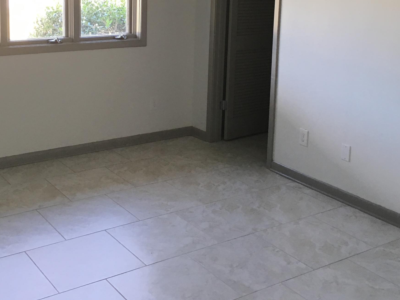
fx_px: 578
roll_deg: -1.0
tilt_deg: -7.8
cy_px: 53
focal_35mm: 50
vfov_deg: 28.4
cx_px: 175
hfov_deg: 38.1
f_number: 2.2
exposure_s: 1/30
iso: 40
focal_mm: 4.15
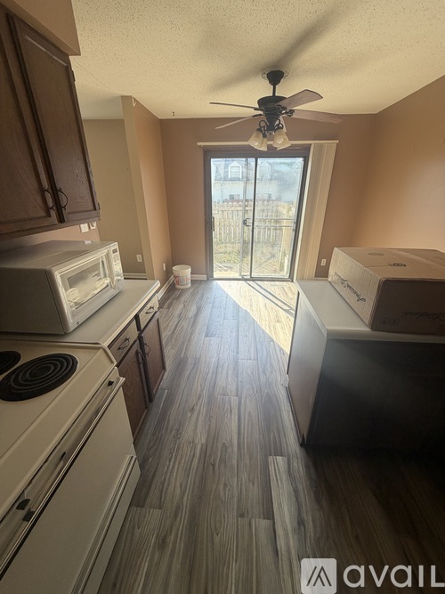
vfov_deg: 102.1
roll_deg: +0.8
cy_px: 297
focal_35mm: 14
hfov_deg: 85.7
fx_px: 240
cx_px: 222
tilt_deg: -20.9
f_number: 2.2
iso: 64
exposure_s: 1/121
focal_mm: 2.22
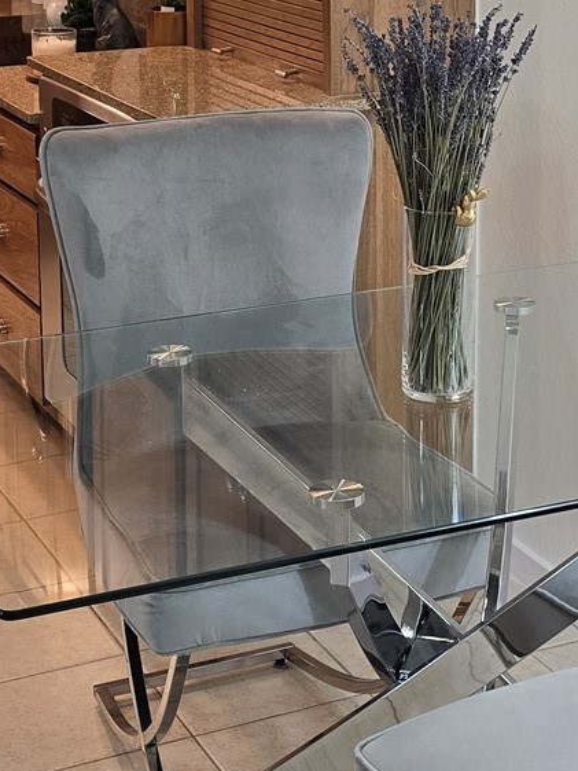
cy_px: 66
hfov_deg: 17.6
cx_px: 361
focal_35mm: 84
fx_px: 1869
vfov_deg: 22.7
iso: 125
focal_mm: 6.3
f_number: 1.7
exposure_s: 1/120
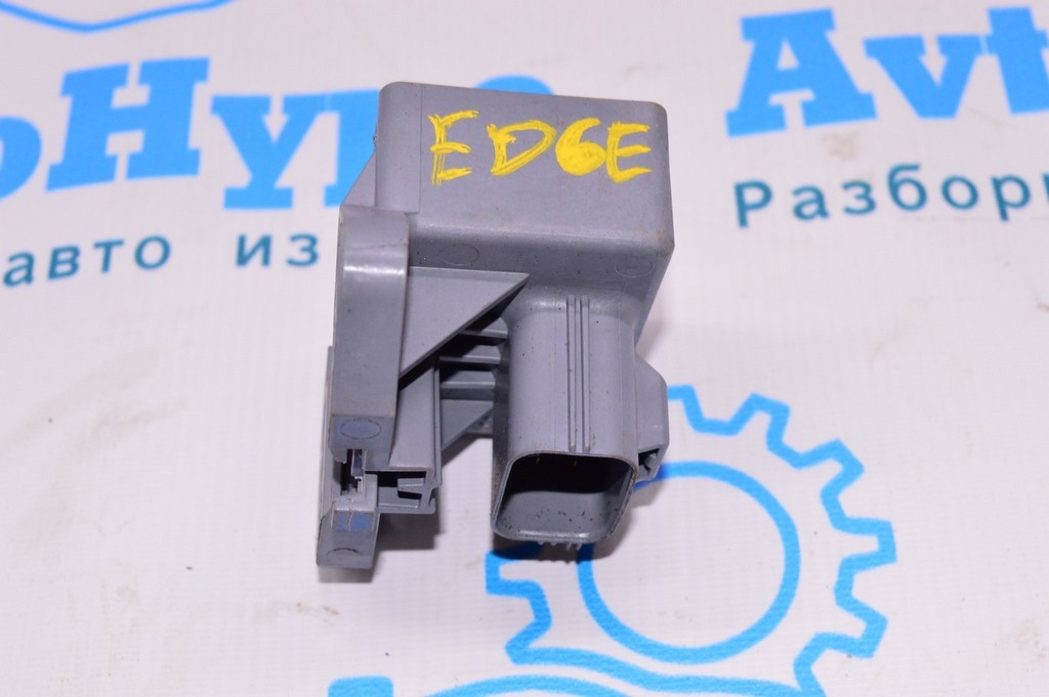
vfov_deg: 22.6
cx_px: 524
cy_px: 348
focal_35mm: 60
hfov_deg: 33.4
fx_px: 1747
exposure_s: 1/125
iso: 1600
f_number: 8
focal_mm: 40
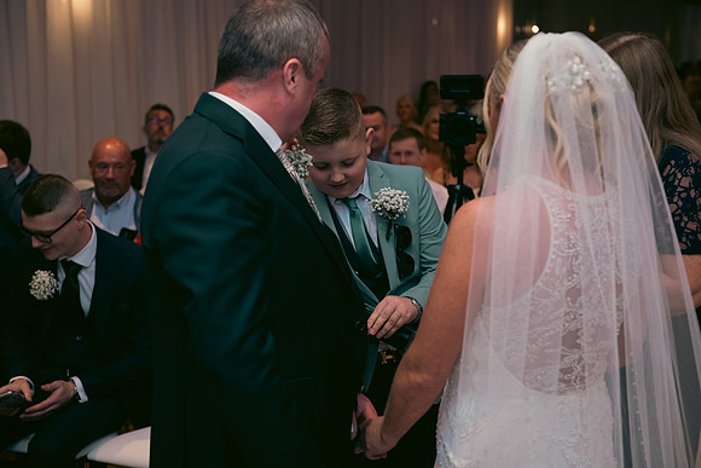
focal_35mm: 55
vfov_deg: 24.6
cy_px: 234
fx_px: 1071
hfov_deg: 36.2
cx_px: 350
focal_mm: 55
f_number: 3.5
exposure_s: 1/160
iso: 800
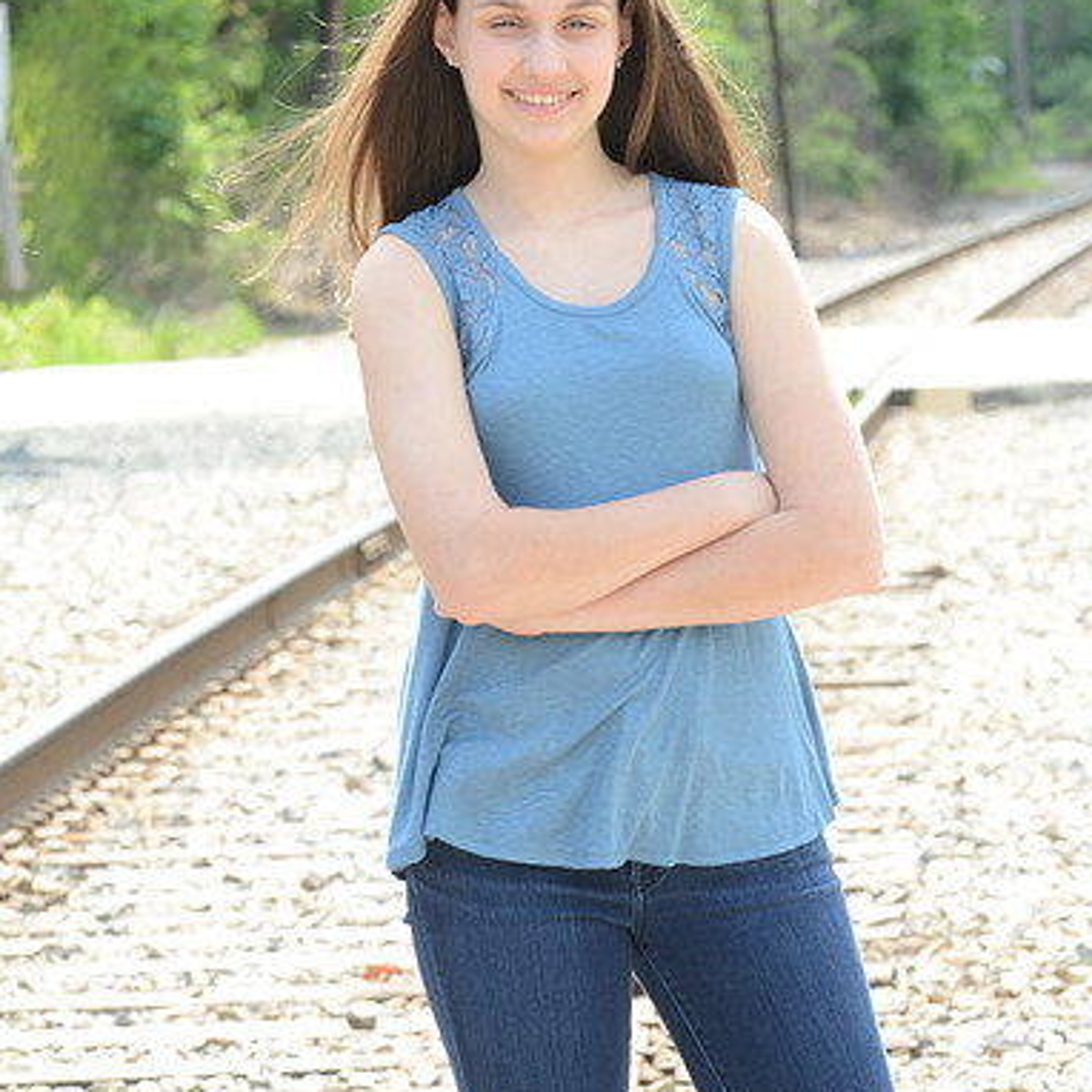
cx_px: 546
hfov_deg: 7.5
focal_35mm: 232
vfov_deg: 7.5
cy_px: 472
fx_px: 8280
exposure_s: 1/125
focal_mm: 120
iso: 320
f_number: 11
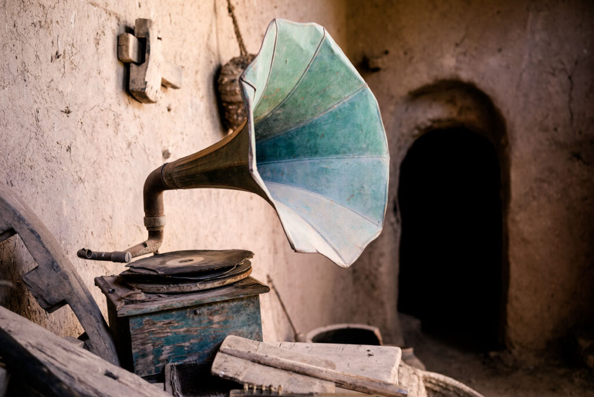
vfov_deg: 27.0
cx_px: 297
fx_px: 825
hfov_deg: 39.6
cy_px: 198
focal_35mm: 50
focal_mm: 50
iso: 400
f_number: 4
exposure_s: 1/60
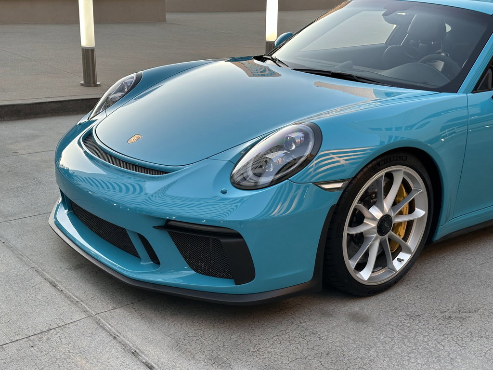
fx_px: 684
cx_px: 246
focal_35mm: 48
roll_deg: -1.5
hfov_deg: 39.7
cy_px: 185
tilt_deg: -17.9
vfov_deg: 30.3
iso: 64
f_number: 1.78
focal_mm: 6.86
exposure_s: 1/120
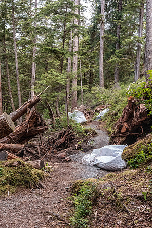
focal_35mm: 42
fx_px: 266
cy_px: 114
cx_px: 76
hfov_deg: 31.9
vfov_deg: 46.4
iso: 6400
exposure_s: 1/730
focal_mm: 42
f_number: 13
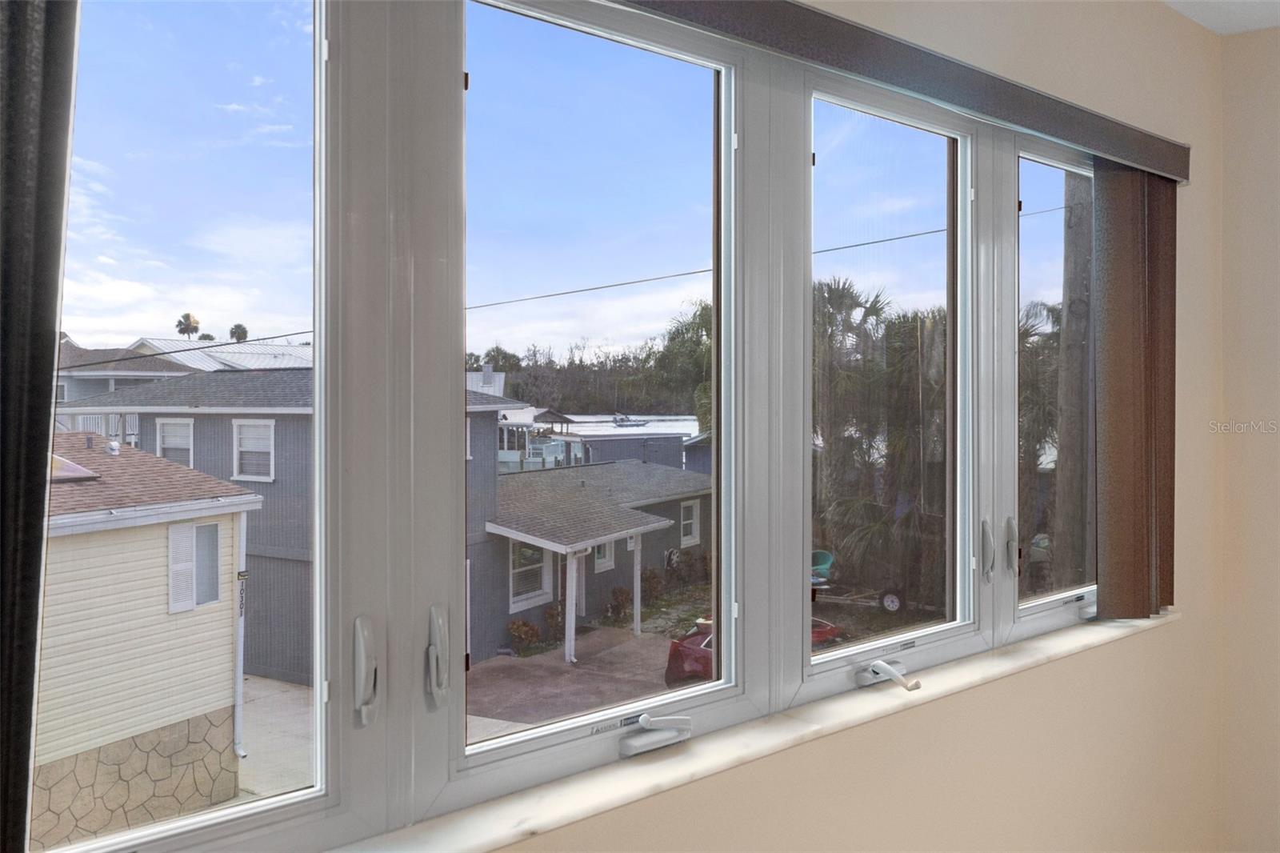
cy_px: 426
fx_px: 1013
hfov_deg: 64.6
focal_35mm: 28
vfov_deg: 45.7
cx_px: 640
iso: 320
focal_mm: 19
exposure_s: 1/6
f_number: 8
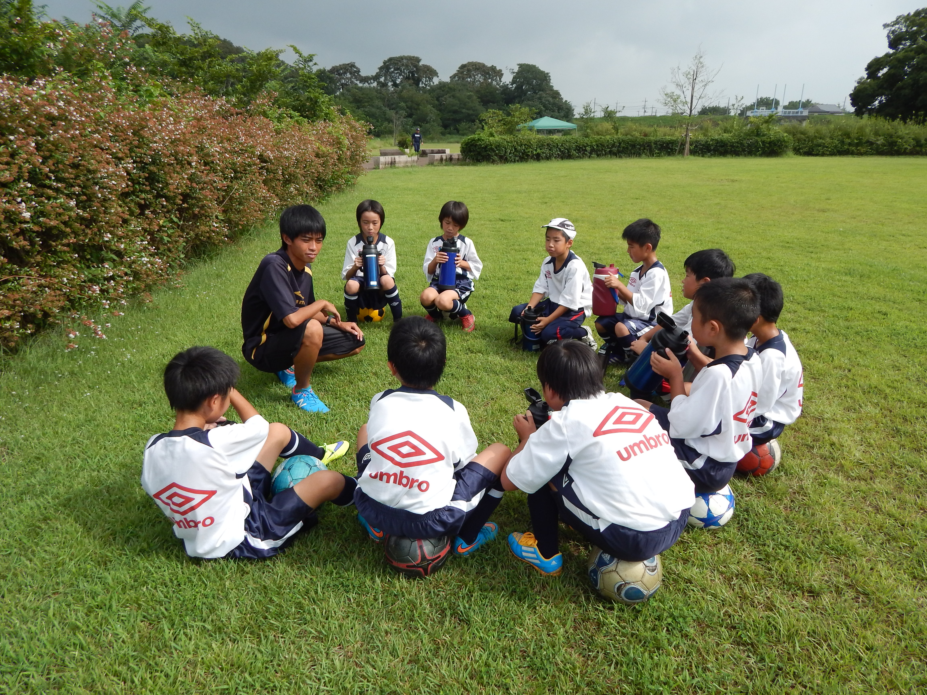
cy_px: 348
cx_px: 464
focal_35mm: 23
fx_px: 616
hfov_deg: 73.9
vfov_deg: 58.9
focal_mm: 4
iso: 125
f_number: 6
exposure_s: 1/400
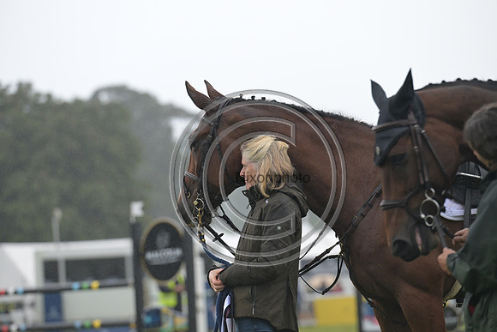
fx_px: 2762
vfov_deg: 6.9
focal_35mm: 200
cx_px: 248
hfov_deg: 10.3
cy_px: 166
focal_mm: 200
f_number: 4.5
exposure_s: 1/1250
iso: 1100
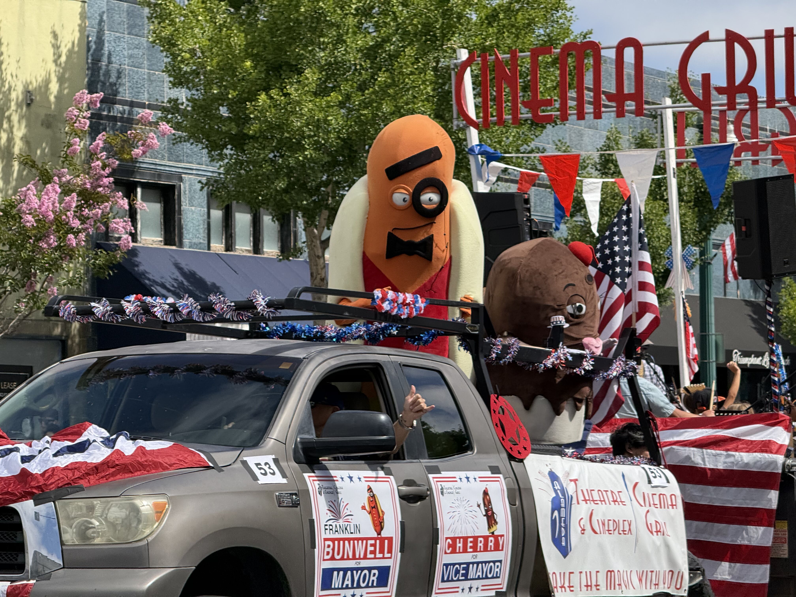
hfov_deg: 16.4
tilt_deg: +3.0
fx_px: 2759
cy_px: 298
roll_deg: +0.6
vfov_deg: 12.3
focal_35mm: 120
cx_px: 398
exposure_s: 1/1294
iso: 64
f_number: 2.8
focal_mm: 15.66
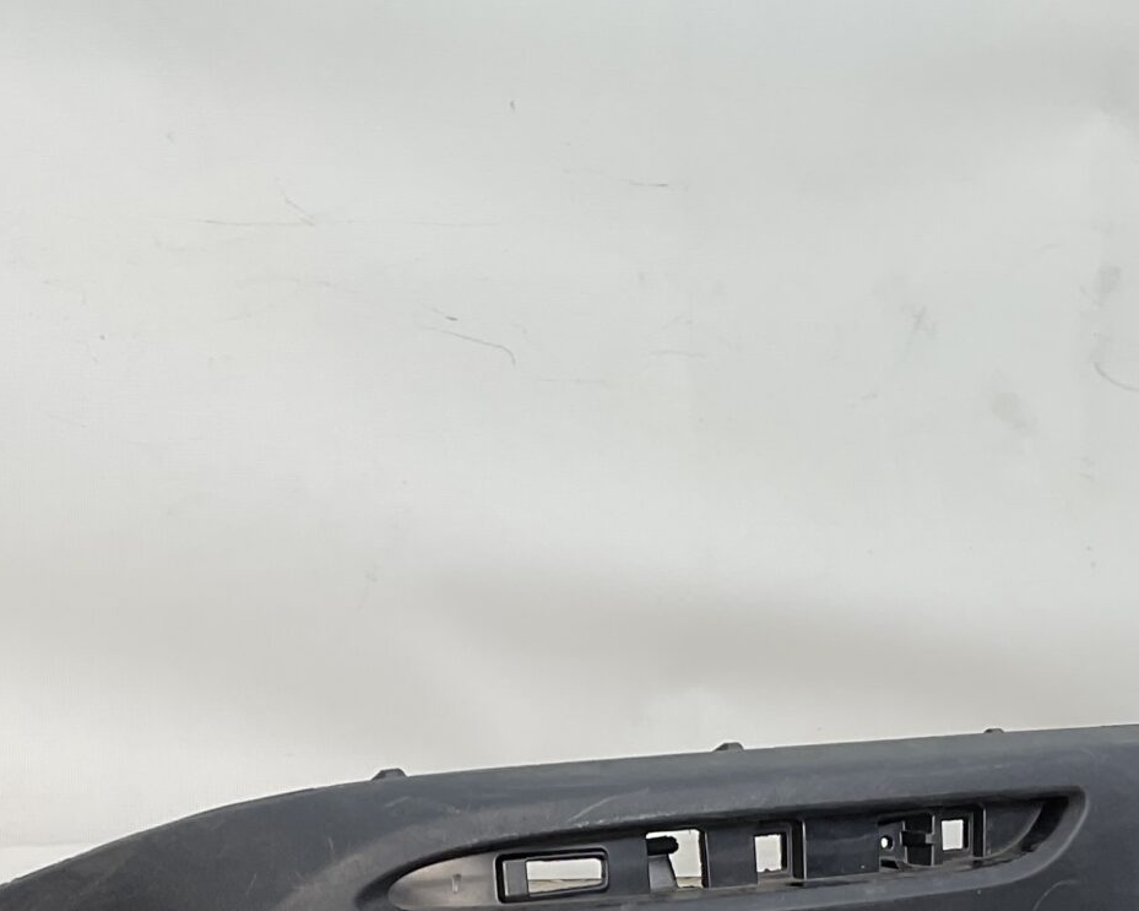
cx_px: 443
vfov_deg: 19.0
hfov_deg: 24.4
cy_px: 960
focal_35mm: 78
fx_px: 2629
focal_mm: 3
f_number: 1.8
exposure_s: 1/137
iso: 16
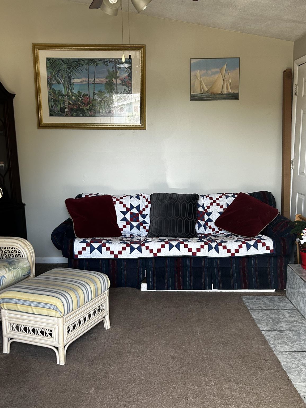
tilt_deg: -13.5
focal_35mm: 39
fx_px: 460
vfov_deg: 47.6
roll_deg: +1.4
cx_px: 165
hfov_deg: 36.8
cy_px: 245
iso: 80
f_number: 1.5
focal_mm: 5.7
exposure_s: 1/121
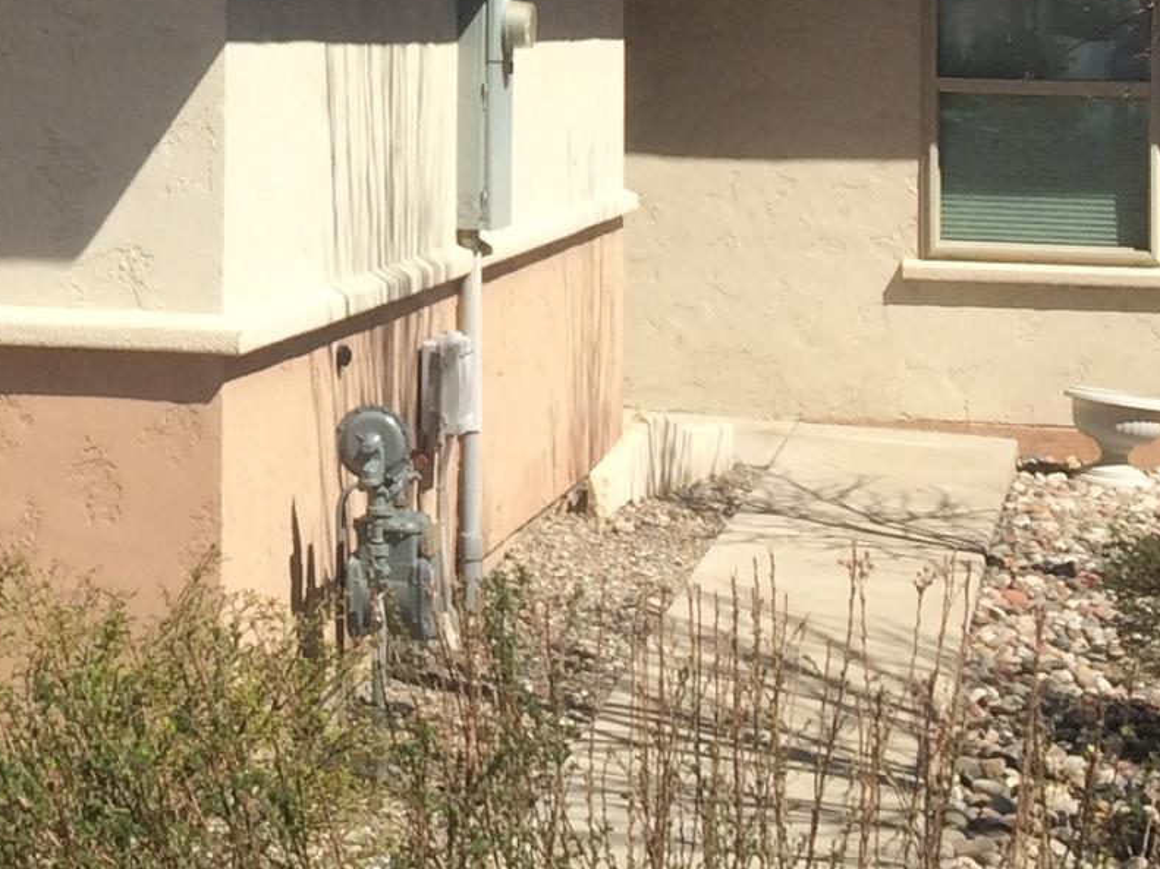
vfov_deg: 13.0
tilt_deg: +5.2
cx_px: -16
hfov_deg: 17.4
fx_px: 3686
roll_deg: -0.6
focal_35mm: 110
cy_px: -226
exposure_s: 1/2933
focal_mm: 4.15
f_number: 2.2
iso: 32
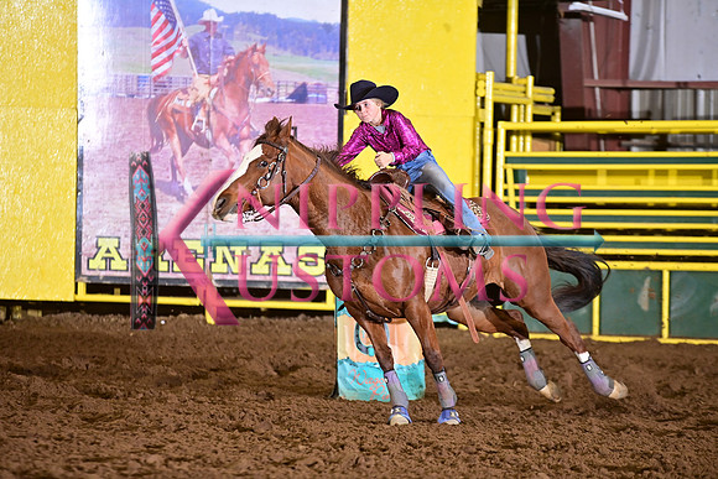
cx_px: 359
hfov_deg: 10.3
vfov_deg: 6.9
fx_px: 3990
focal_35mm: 200
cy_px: 240
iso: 1250
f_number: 3.2
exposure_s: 1/200
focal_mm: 200
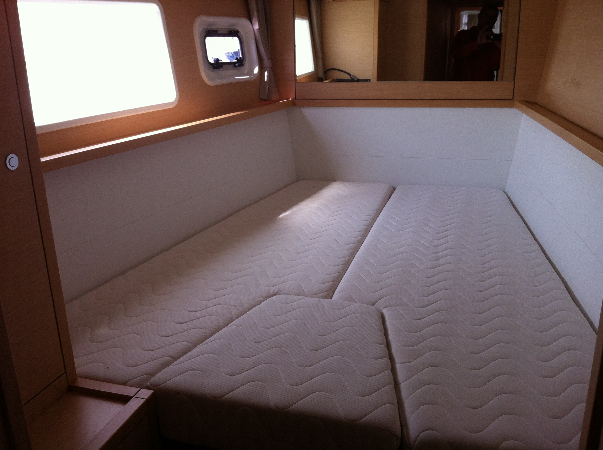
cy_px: 225
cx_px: 302
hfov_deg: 52.7
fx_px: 609
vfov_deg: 40.6
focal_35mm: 35
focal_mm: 3.85
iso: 80
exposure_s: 1/60
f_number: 2.8
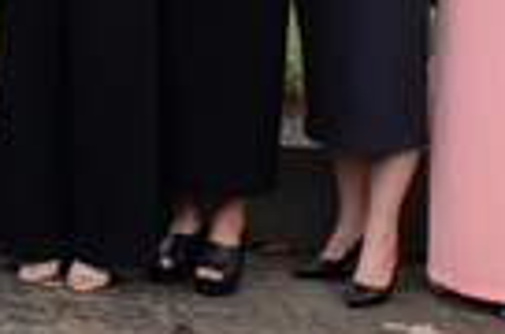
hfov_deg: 12.8
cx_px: -282
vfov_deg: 8.7
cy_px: -282
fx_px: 2113
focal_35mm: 151
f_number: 8
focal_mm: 21.1
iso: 400
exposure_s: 1/220
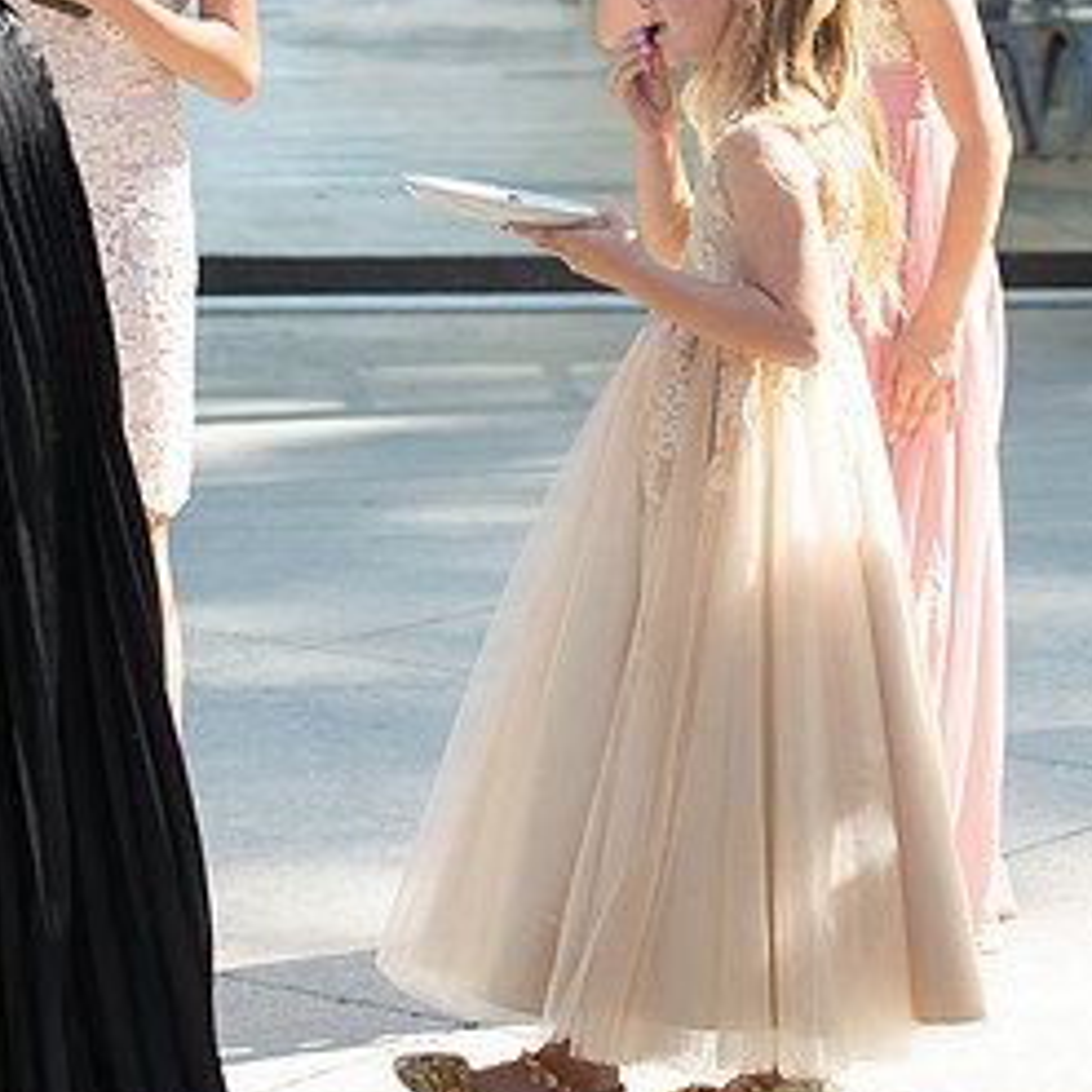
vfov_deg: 12.5
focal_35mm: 140
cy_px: 387
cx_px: 637
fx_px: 4997
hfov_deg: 12.5
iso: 160
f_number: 5
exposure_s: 1/250
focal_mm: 70
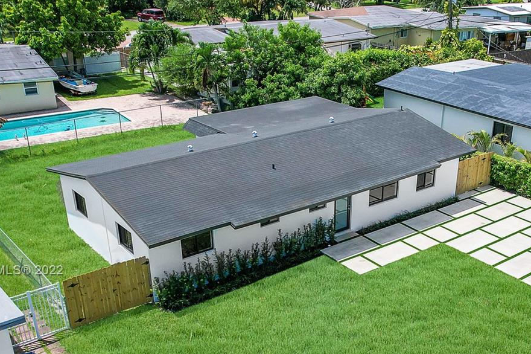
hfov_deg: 47.7
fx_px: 590
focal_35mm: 40
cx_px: 353
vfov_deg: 32.7
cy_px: 271
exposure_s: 1/2500
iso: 140
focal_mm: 8.38
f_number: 2.8
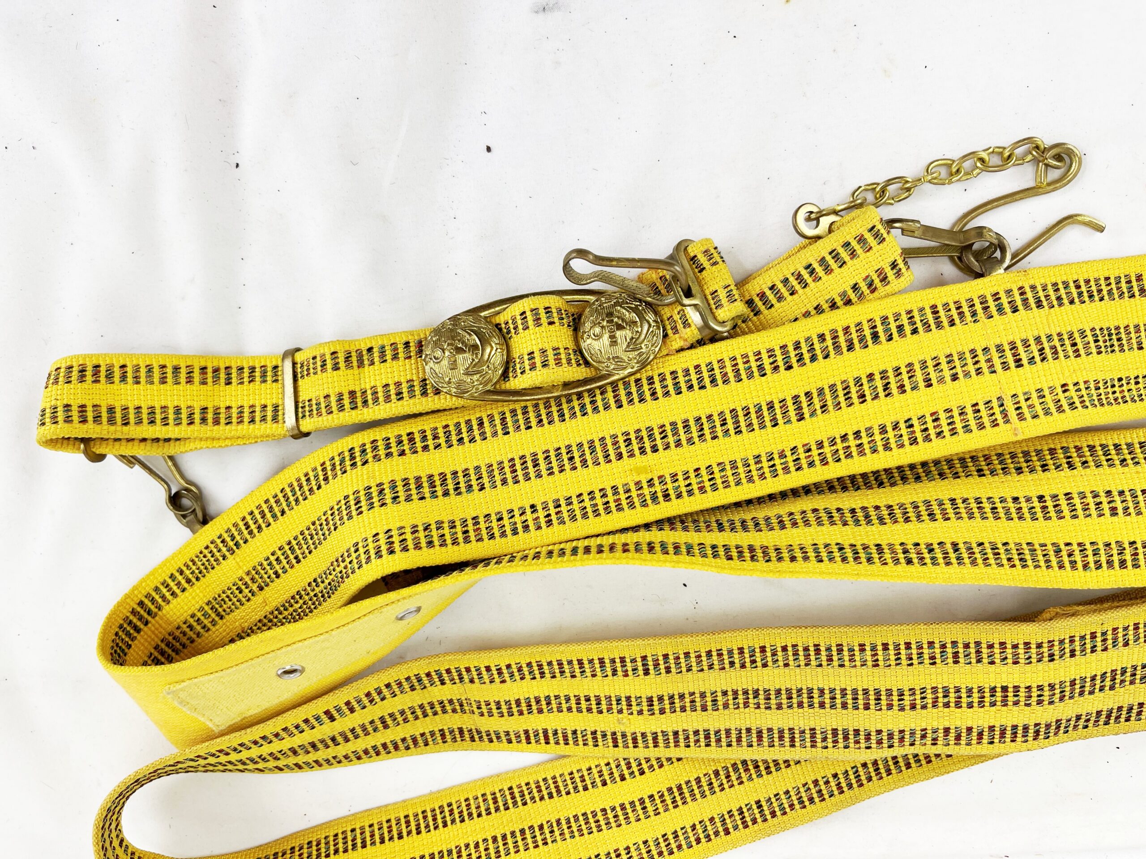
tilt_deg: -75.1
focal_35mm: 26
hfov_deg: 67.3
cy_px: 430
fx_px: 861
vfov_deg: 53.1
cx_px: 573
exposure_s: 1/183
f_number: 1.6
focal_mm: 5.1
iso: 40
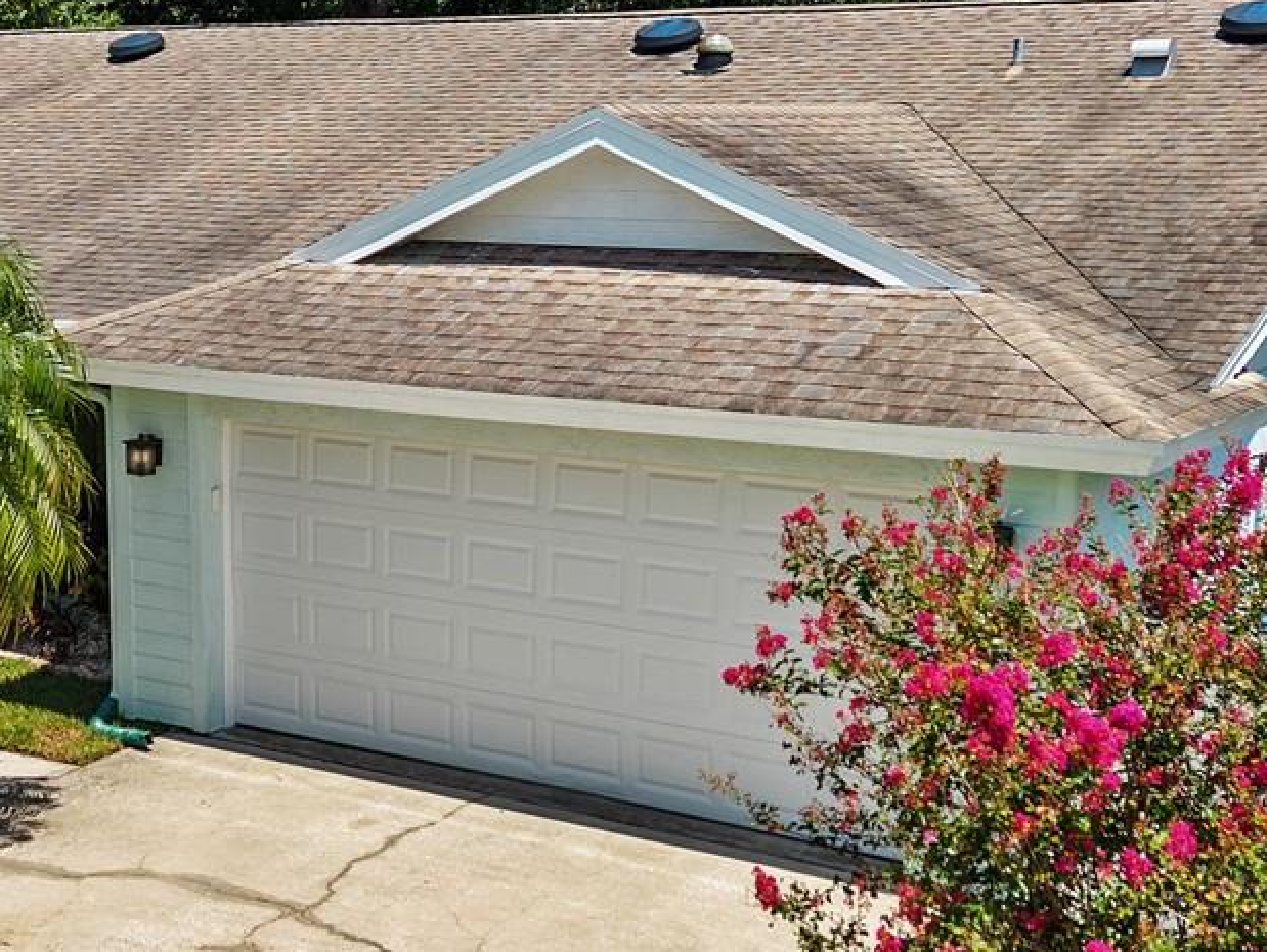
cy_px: 643
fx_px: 2271
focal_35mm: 62
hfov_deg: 30.7
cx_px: 325
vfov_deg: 23.6
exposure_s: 1/4000
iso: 190
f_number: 1.8
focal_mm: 8.67
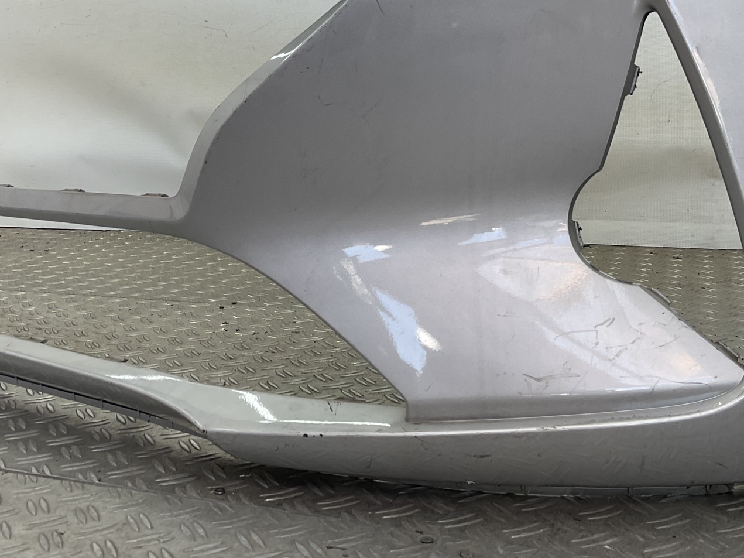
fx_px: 989
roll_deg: +1.0
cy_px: 170
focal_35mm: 46
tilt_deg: -5.9
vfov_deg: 31.2
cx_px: 280
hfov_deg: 41.0
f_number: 1.8
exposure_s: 1/125
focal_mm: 3
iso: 16
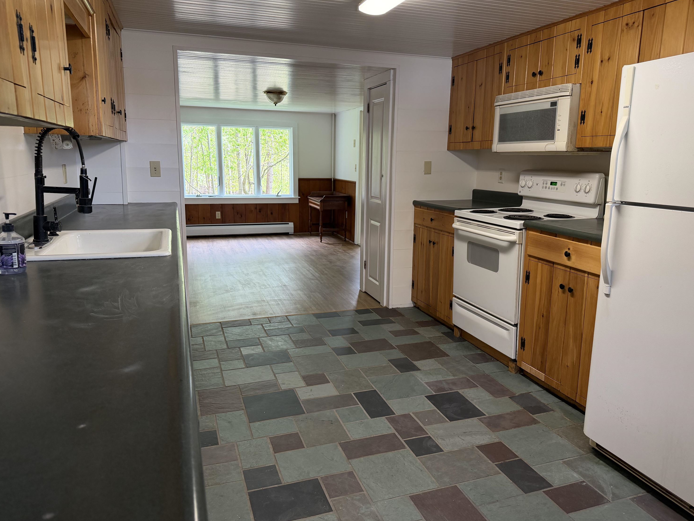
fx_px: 501
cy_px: 251
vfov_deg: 54.9
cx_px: 356
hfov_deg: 69.4
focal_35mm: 25
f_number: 1.78
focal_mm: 6.76
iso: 200
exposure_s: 1/120
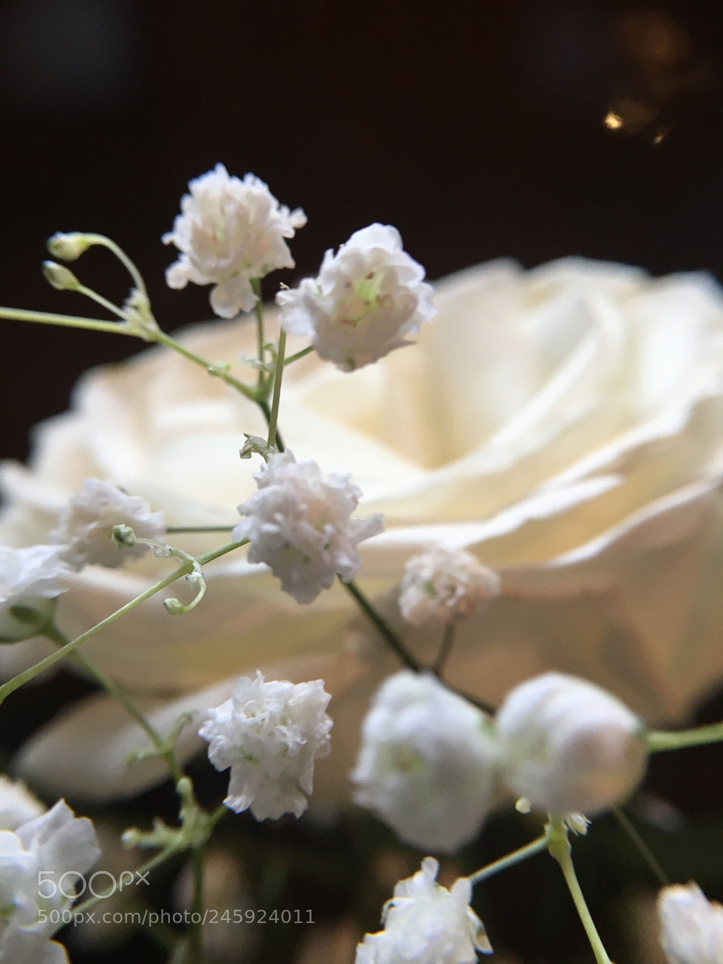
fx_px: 808
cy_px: 482
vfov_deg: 61.7
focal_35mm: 29
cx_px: 362
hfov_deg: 48.2
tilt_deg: -13.6
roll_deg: +1.6
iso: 64
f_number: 2.2
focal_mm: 4.15
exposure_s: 1/30
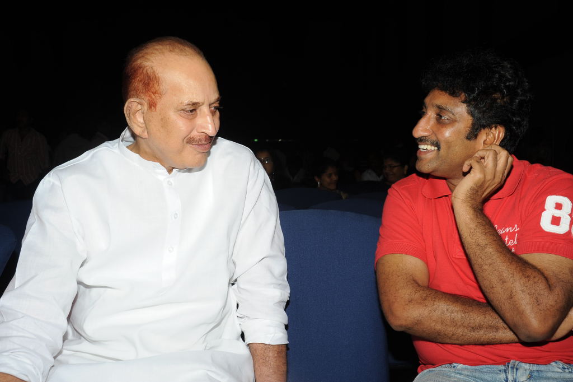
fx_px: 668
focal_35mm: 42
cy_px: 191
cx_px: 286
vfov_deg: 31.9
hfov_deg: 46.4
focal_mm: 42
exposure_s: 1/125
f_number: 14
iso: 320
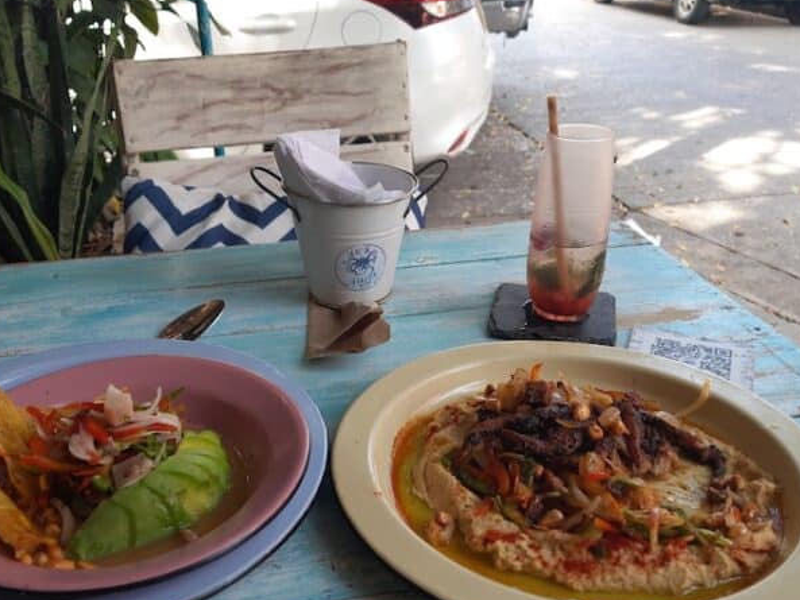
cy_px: 351
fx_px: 786
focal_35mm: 34
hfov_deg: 53.7
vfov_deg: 41.7
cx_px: 336
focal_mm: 5.23
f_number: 1.8
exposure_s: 1/60
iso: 40
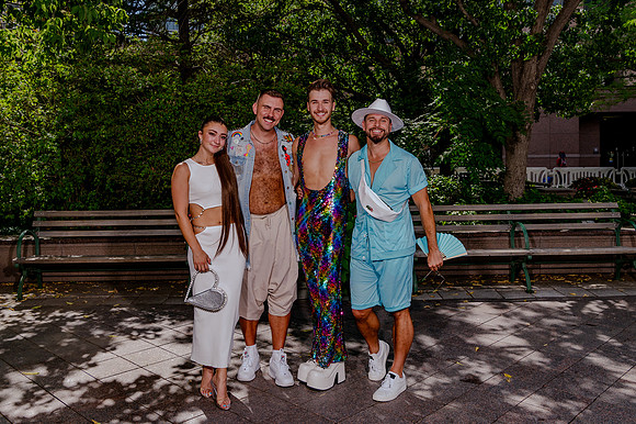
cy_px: 172
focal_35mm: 35
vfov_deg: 37.8
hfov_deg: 54.6
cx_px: 318
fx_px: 616
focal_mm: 29
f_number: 8
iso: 200
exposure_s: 1/320
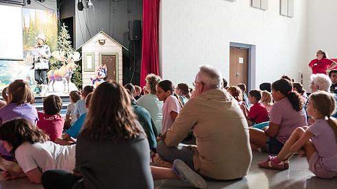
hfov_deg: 45.5
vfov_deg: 26.5
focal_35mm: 45
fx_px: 402
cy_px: 109
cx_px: 167
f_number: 2.8
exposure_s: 1/80
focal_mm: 35
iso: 3200
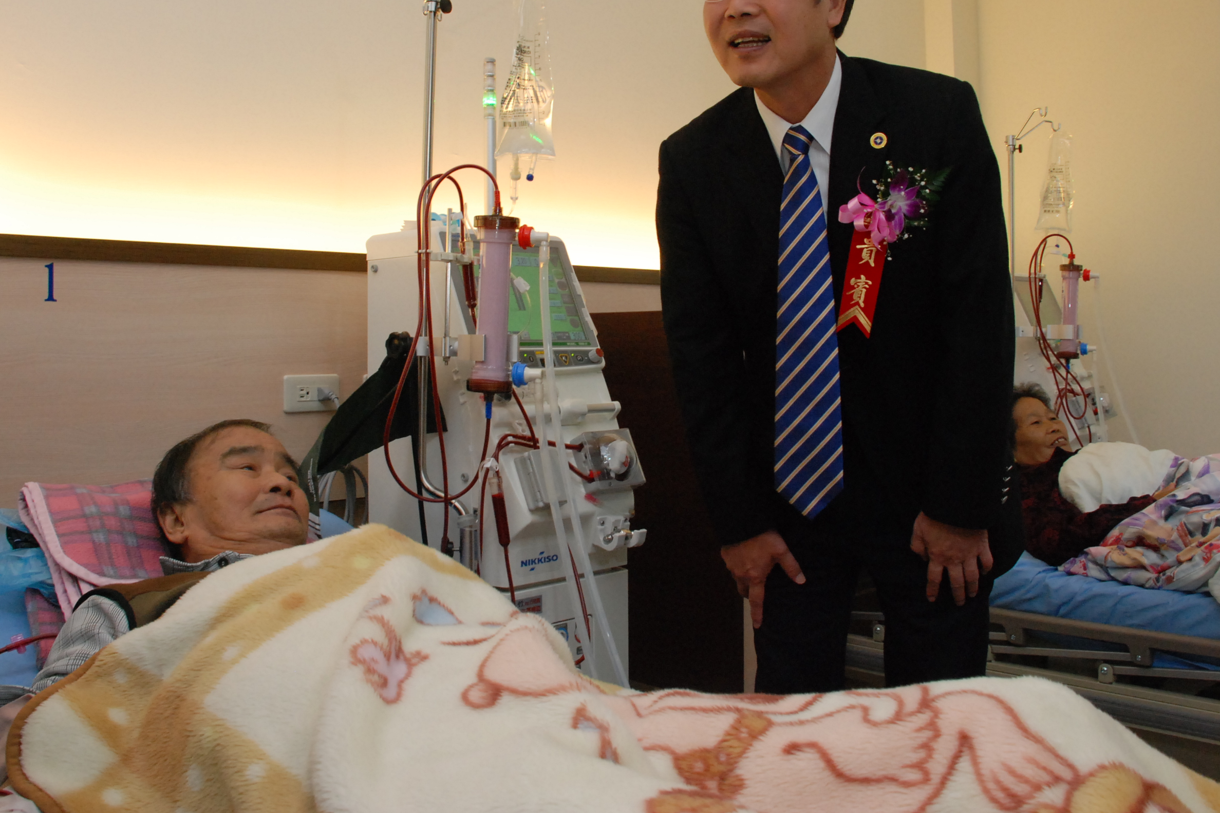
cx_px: 601
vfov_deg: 39.8
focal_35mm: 33
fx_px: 1118
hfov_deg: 57.2
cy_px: 317
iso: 1000
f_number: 7.1
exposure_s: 1/60
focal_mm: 18
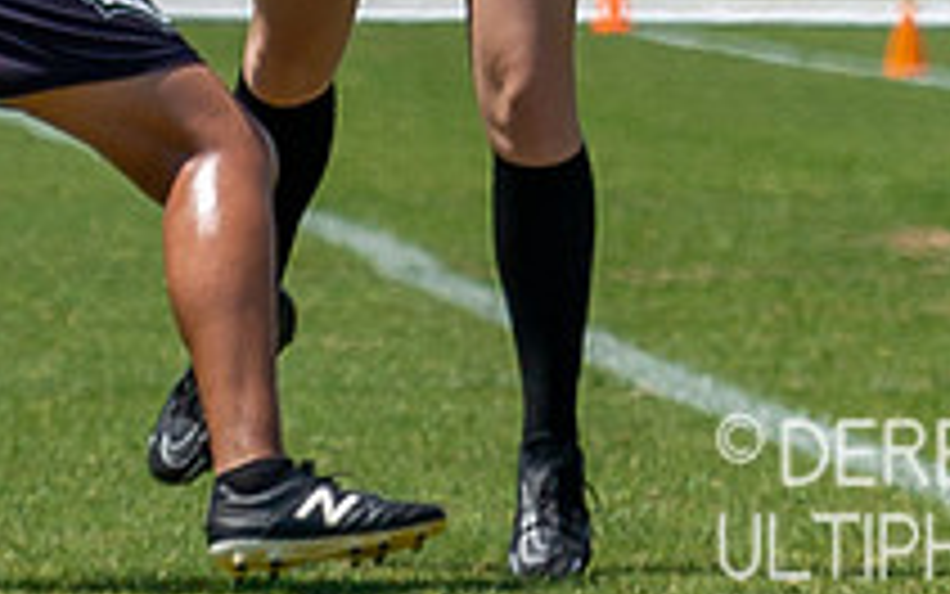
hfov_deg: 2.0
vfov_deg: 1.2
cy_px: -452
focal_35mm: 1060
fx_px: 27451
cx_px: 457
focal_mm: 150
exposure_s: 1/3200
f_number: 4
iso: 280
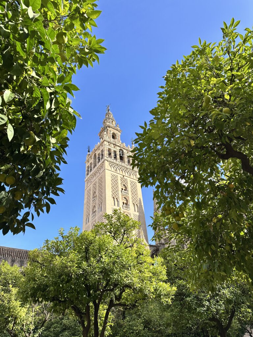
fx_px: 234
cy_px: 168
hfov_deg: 56.8
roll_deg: +4.6
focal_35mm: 24
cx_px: 126
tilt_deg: +39.5
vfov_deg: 71.6
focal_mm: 6.86
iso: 80
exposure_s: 1/1751
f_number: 1.78
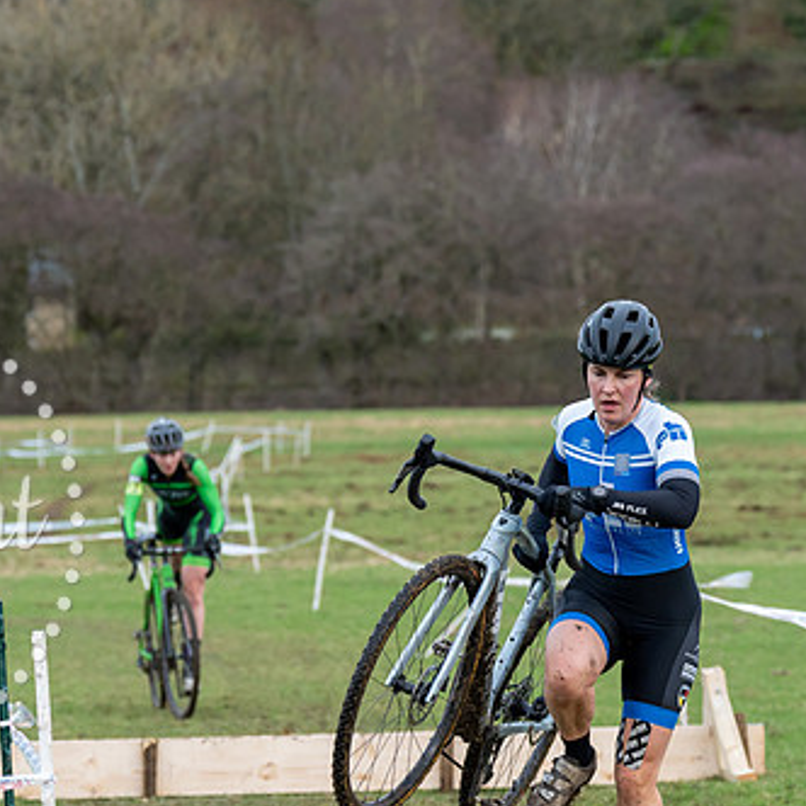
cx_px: 363
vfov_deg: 9.9
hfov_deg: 9.9
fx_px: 4636
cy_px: 369
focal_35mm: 176
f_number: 3.5
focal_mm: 90
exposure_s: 1/1000
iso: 1250
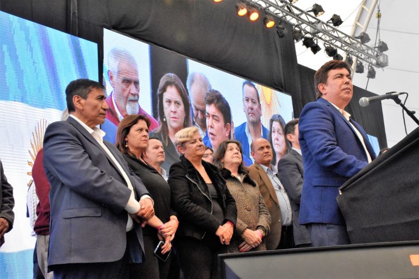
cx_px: 210
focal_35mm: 39
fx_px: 454
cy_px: 140
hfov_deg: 49.6
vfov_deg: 34.2
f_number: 10
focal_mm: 26
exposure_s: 1/400
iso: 5000
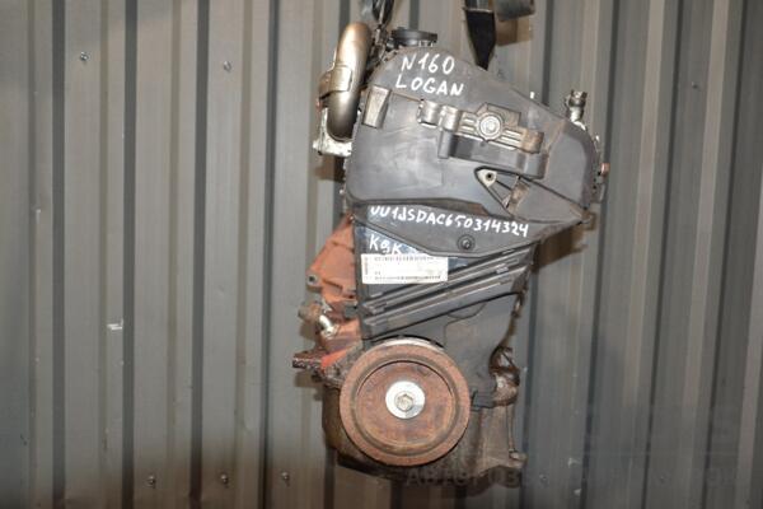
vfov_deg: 35.5
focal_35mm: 38
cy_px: 254
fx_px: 795
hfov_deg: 51.3
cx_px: 382
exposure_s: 1/60
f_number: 5
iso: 800
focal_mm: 25
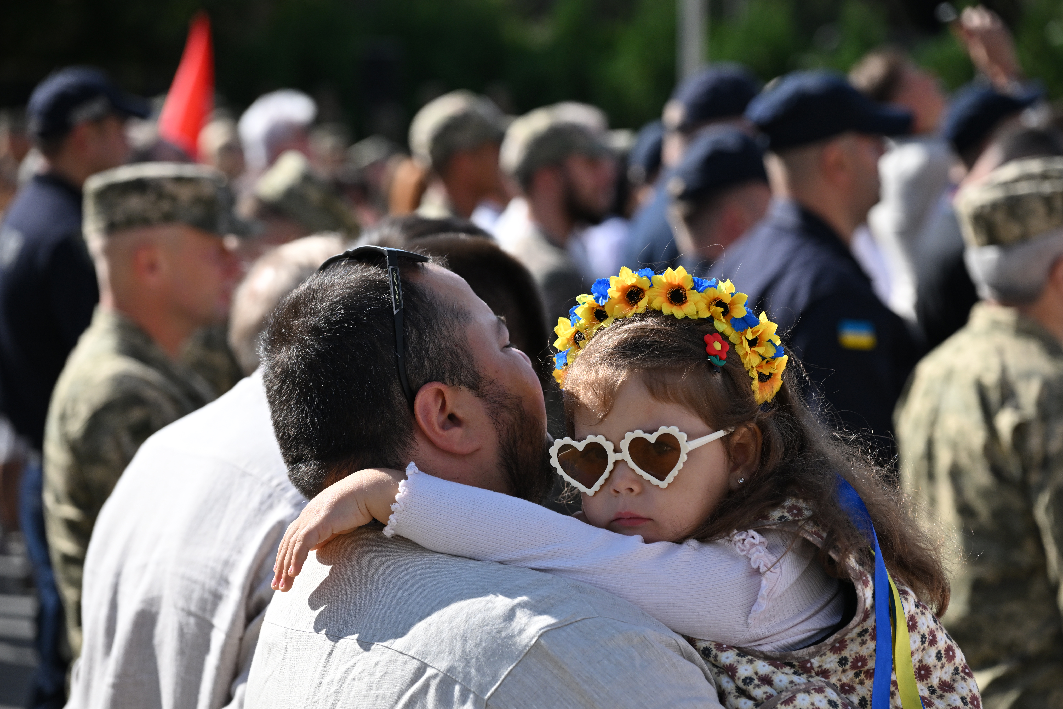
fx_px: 3543
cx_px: 532
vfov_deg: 11.4
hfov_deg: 17.1
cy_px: 354
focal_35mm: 120
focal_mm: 120
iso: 500
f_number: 5
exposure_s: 1/3200
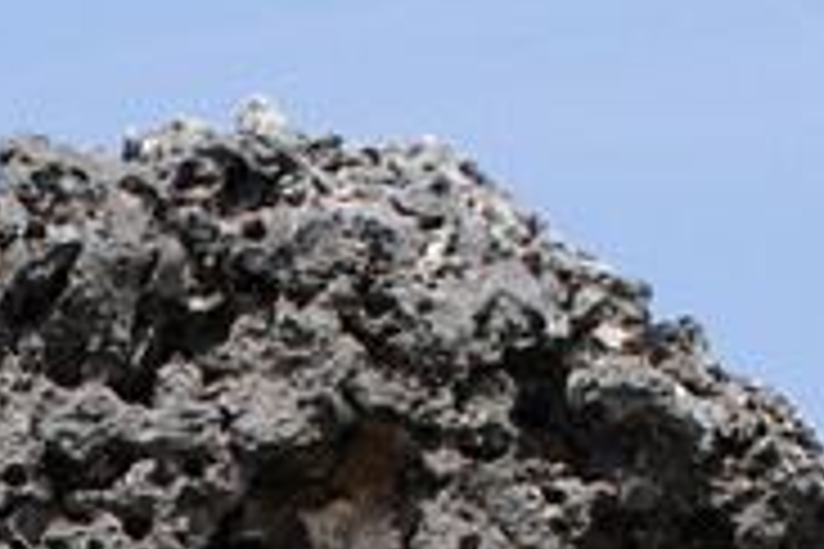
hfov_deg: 10.3
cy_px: 1208
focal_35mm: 197
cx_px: -81
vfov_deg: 6.7
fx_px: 4509
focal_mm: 24
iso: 100
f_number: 8
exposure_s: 1/250
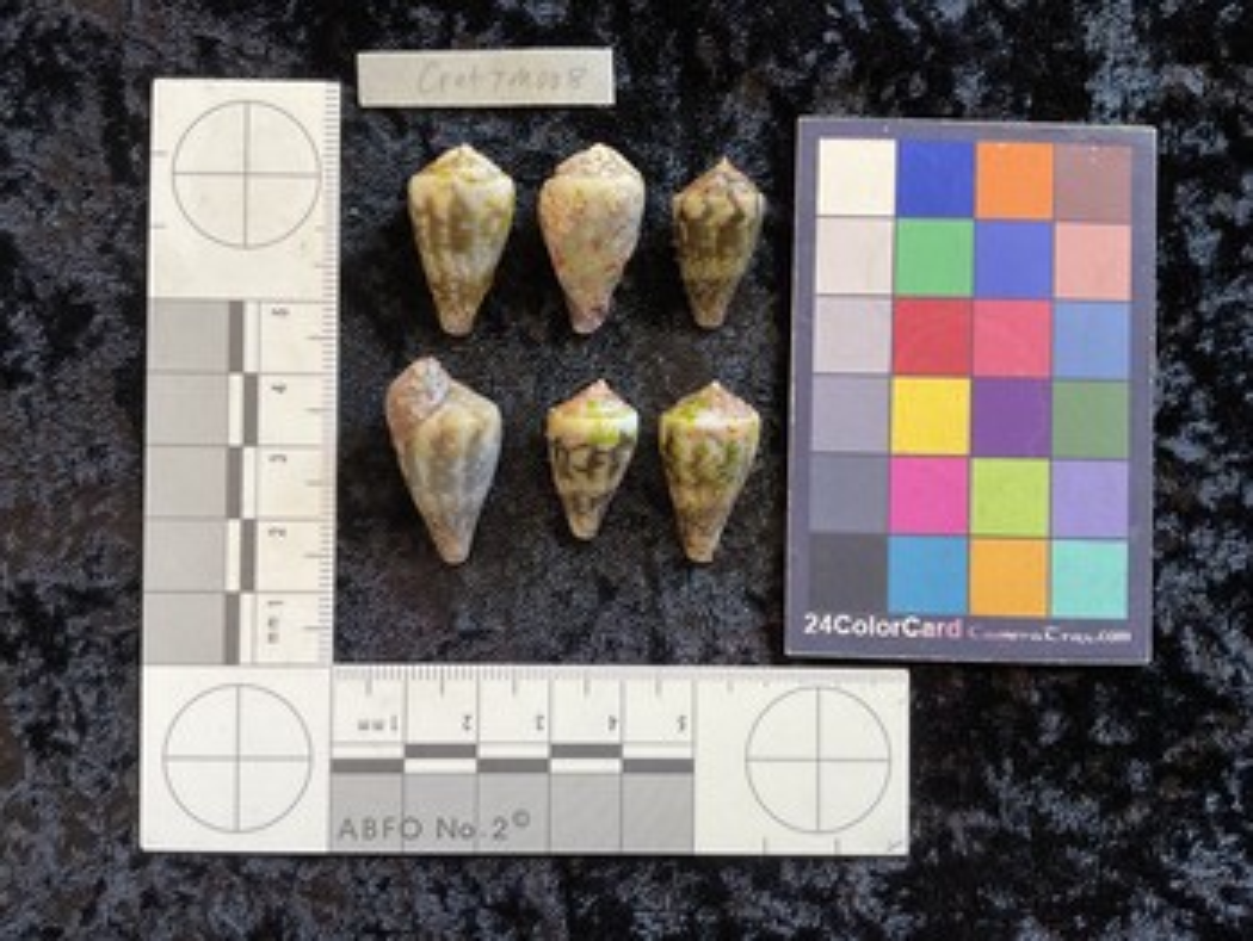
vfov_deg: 48.3
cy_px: 470
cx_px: 626
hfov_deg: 61.6
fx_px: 1050
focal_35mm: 29
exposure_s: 1/100
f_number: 1.8
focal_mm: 3
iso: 64
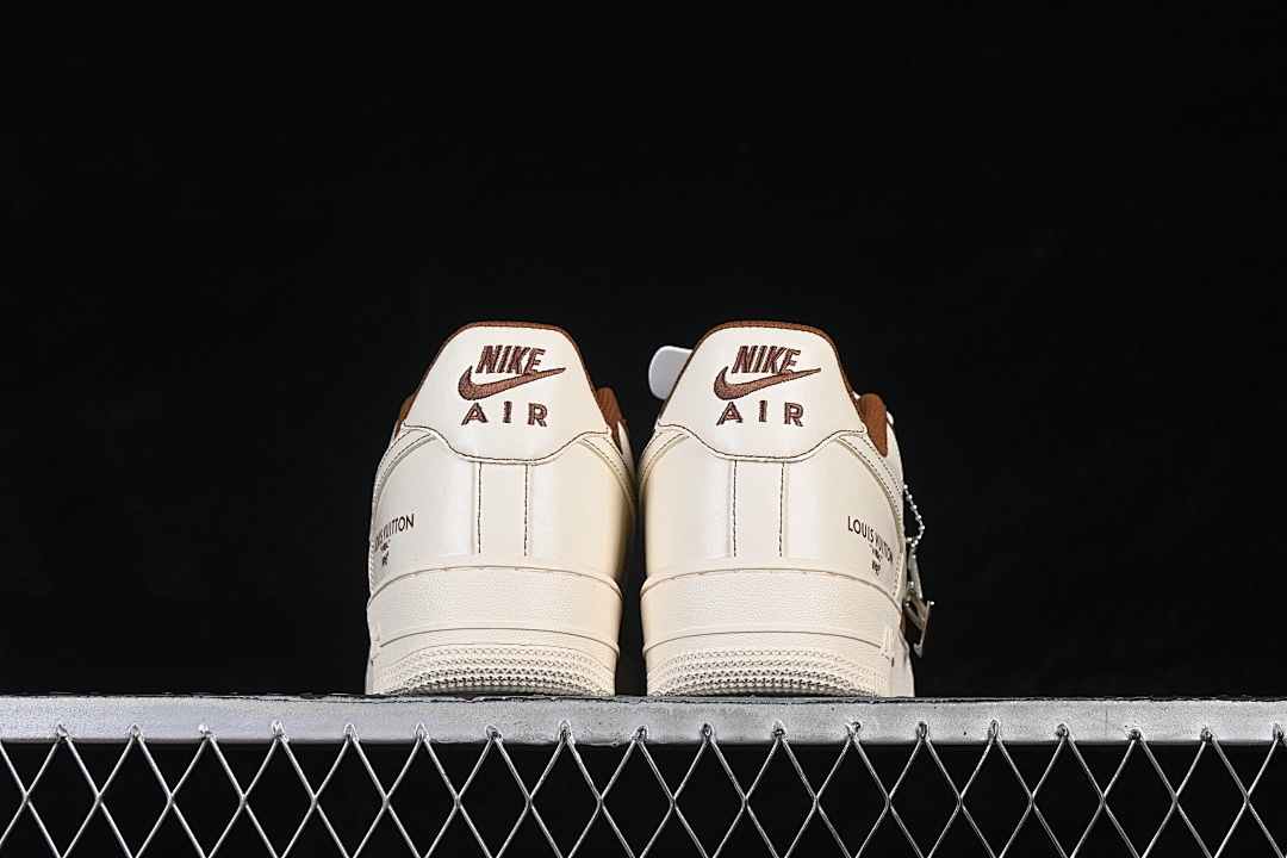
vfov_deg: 18.2
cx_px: 644
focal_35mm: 75
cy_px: 429
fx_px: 2681
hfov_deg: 27.0
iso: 160
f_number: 8
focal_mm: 50
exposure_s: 1/80
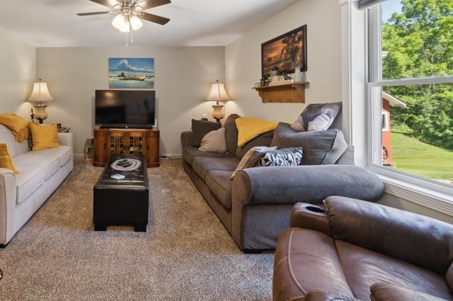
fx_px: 214
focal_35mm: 17
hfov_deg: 88.7
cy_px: 97
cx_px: 138
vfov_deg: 68.2
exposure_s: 2
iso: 50
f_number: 11
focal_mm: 12
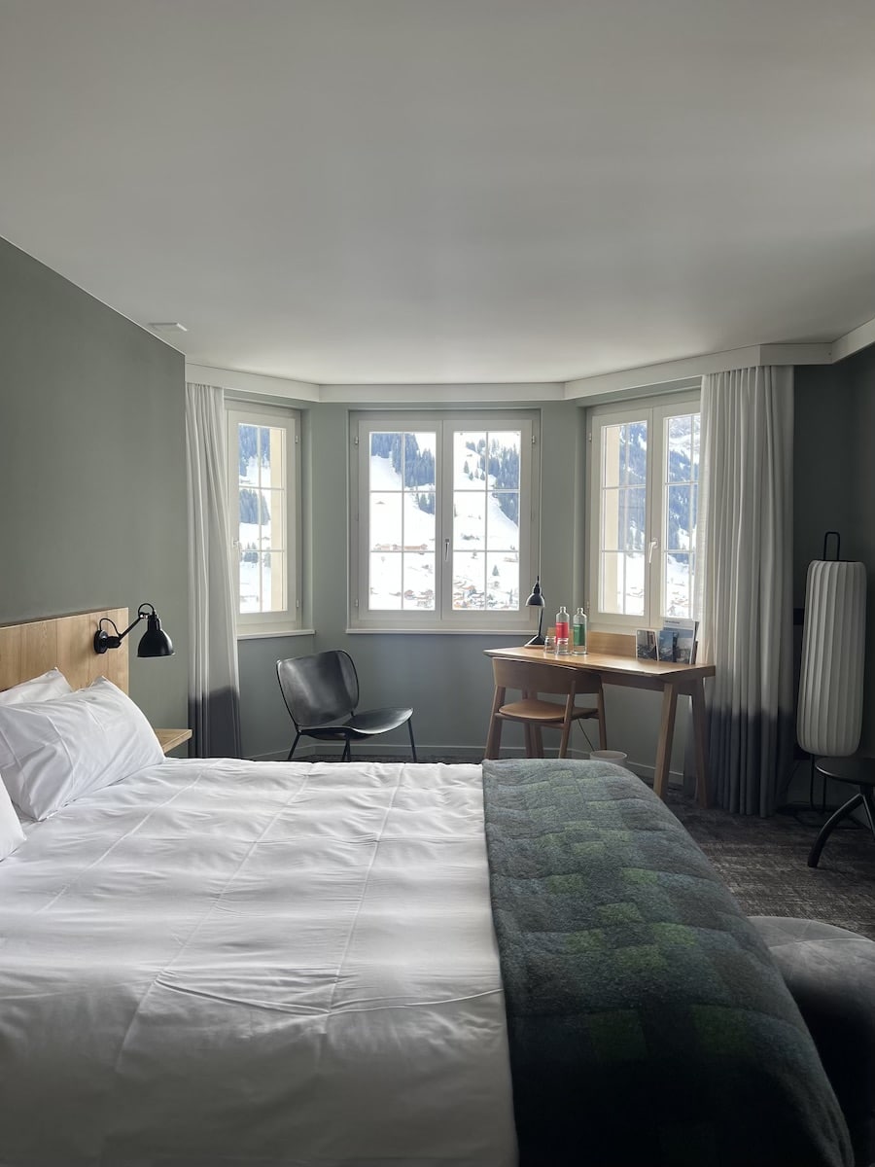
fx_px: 876
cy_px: 584
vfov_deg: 67.3
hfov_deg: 53.1
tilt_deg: -3.0
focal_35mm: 26
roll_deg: -0.1
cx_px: 438
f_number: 1.5
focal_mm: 5.7
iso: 64
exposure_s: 1/164
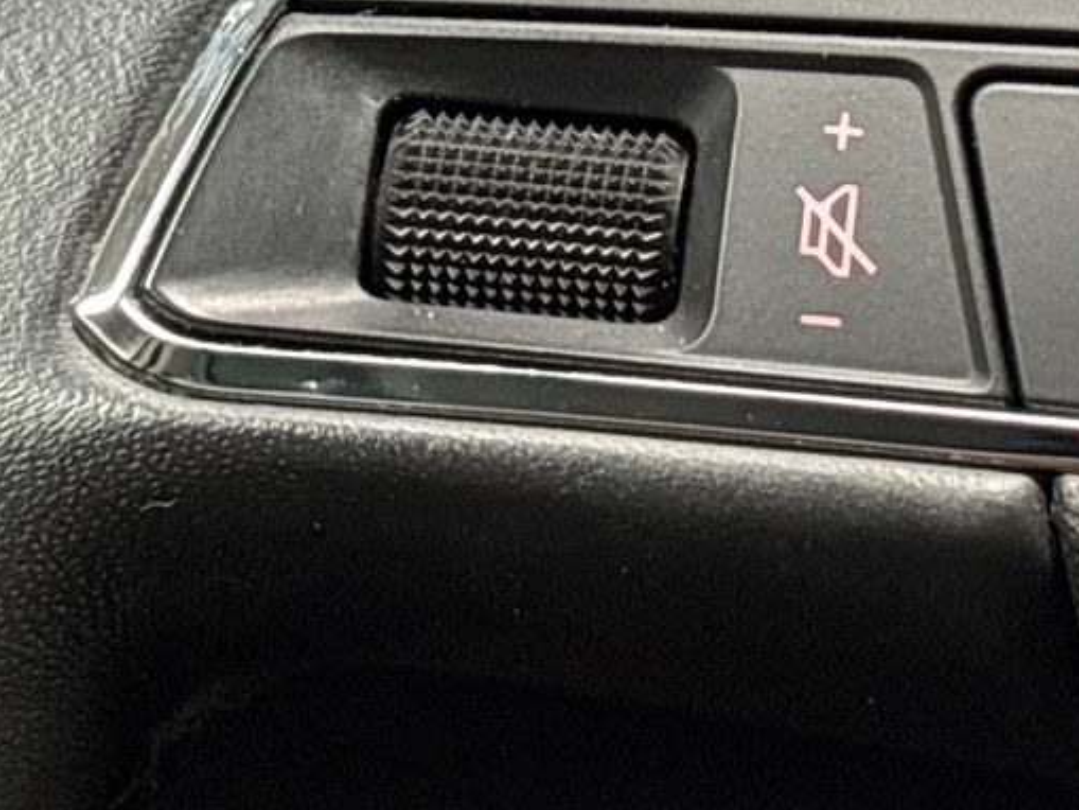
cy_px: -240
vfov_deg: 7.5
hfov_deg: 10.1
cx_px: 835
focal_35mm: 196
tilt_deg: -11.8
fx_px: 6111
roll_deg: +2.1
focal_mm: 5.96
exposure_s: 1/34
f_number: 1.6
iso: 200
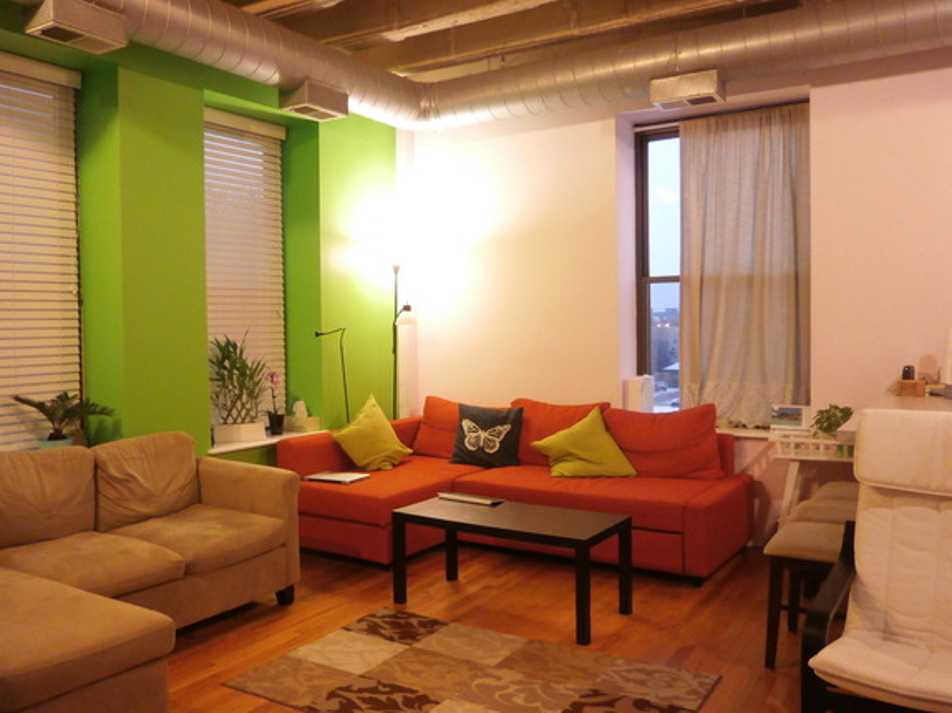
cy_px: 383
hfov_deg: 61.6
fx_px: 797
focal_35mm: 29
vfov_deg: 48.2
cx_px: 431
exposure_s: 1/10
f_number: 2.8
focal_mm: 4.7
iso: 400
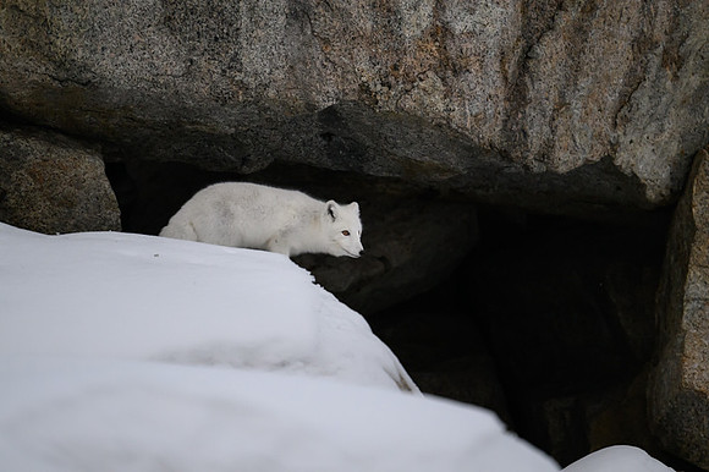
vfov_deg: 2.5
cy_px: 236
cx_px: 354
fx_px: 11022
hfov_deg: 3.7
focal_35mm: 560
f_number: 4
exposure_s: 1/1250
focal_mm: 560
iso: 2000
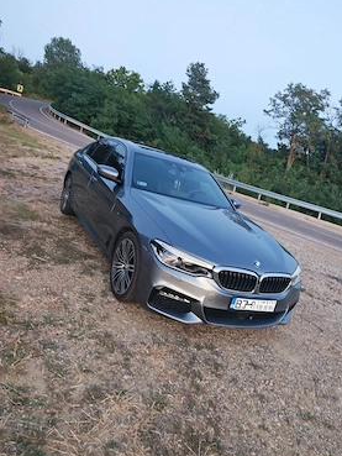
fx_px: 342
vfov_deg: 67.3
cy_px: 221
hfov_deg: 53.0
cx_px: 184
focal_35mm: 26
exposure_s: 1/25
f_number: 2
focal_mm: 6.83
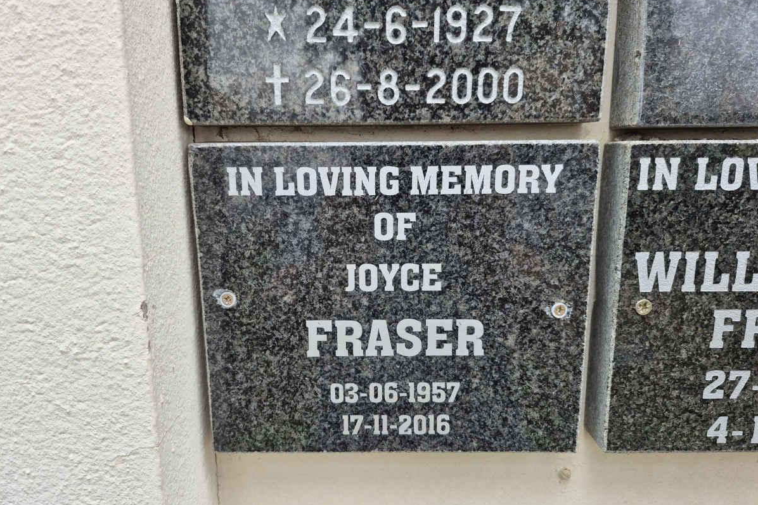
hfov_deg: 73.8
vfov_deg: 53.1
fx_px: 505
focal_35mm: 24
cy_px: 265
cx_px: 379
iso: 40
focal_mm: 5.4
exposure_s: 1/180
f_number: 1.8
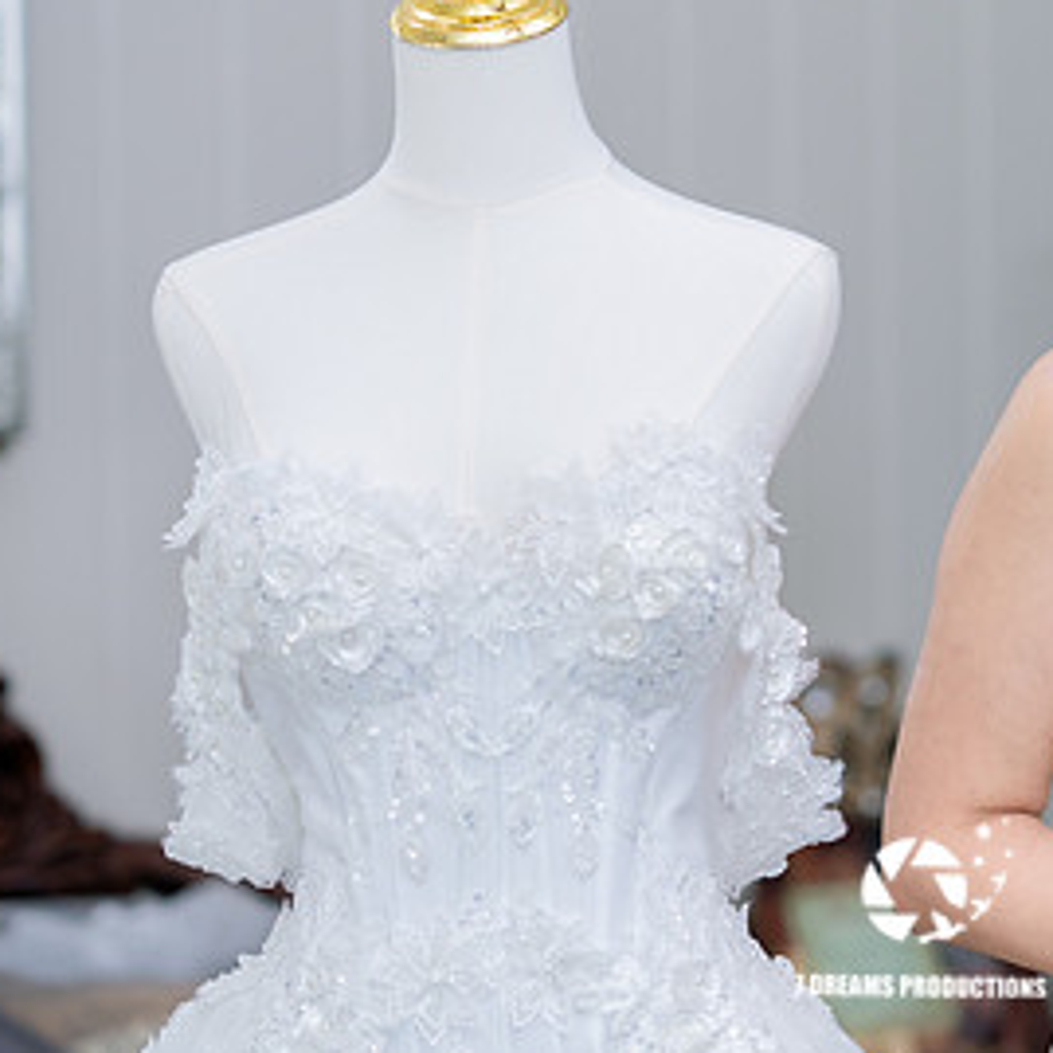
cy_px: 362
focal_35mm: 162
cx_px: 920
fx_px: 5575
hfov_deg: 10.7
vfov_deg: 10.8
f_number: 2
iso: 500
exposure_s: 1/200
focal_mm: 85
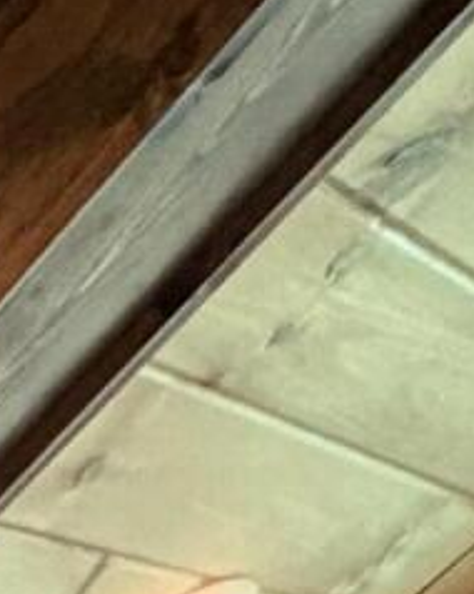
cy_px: 1844
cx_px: -679
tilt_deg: -24.9
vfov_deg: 10.6
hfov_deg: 11.1
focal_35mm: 115
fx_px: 2019
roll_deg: +0.9
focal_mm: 2.22
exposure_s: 1/60
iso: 400
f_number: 2.2
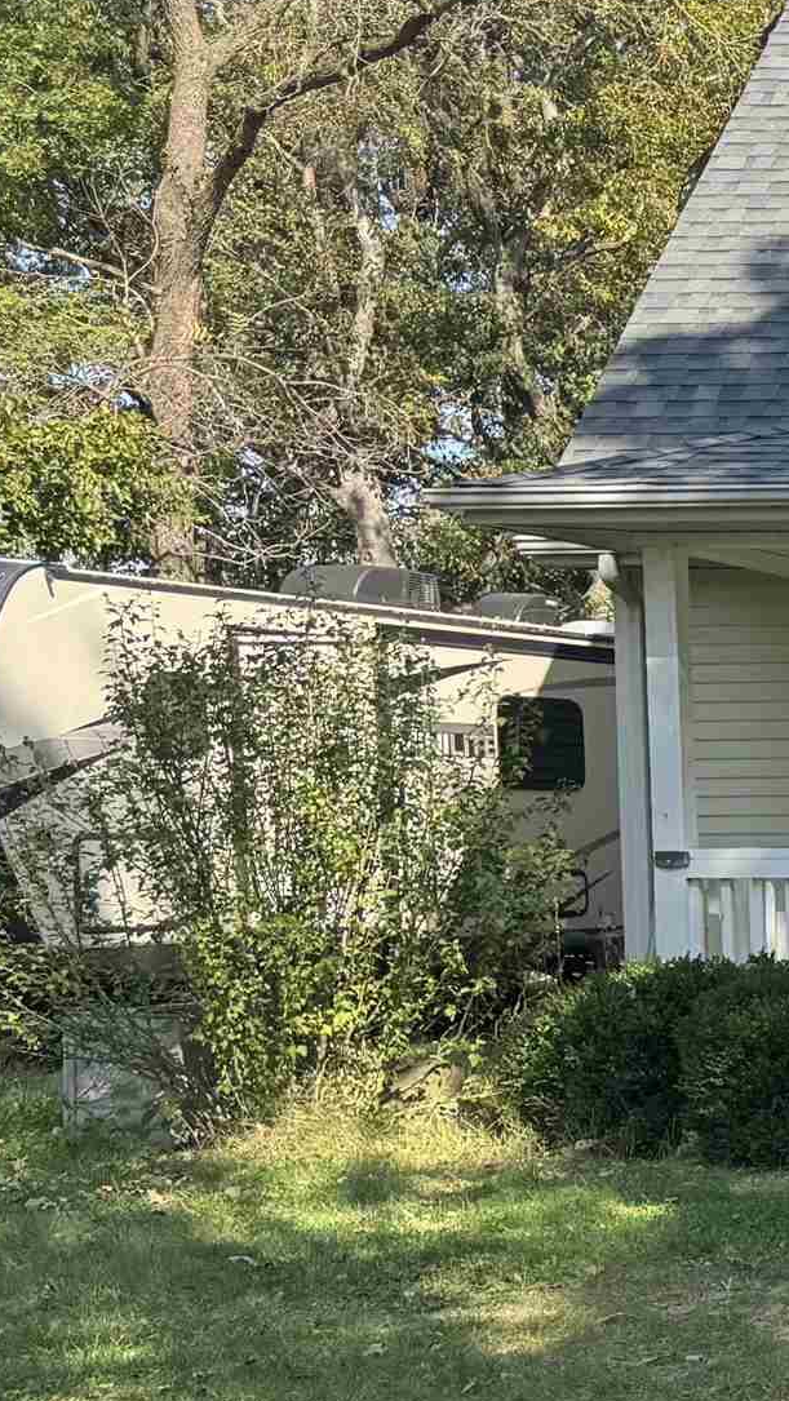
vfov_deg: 28.3
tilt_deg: -1.9
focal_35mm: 74
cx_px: 1804
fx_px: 2750
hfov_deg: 13.0
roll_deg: +0.3
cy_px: 974
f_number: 1.78
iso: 80
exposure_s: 1/1311
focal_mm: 6.76
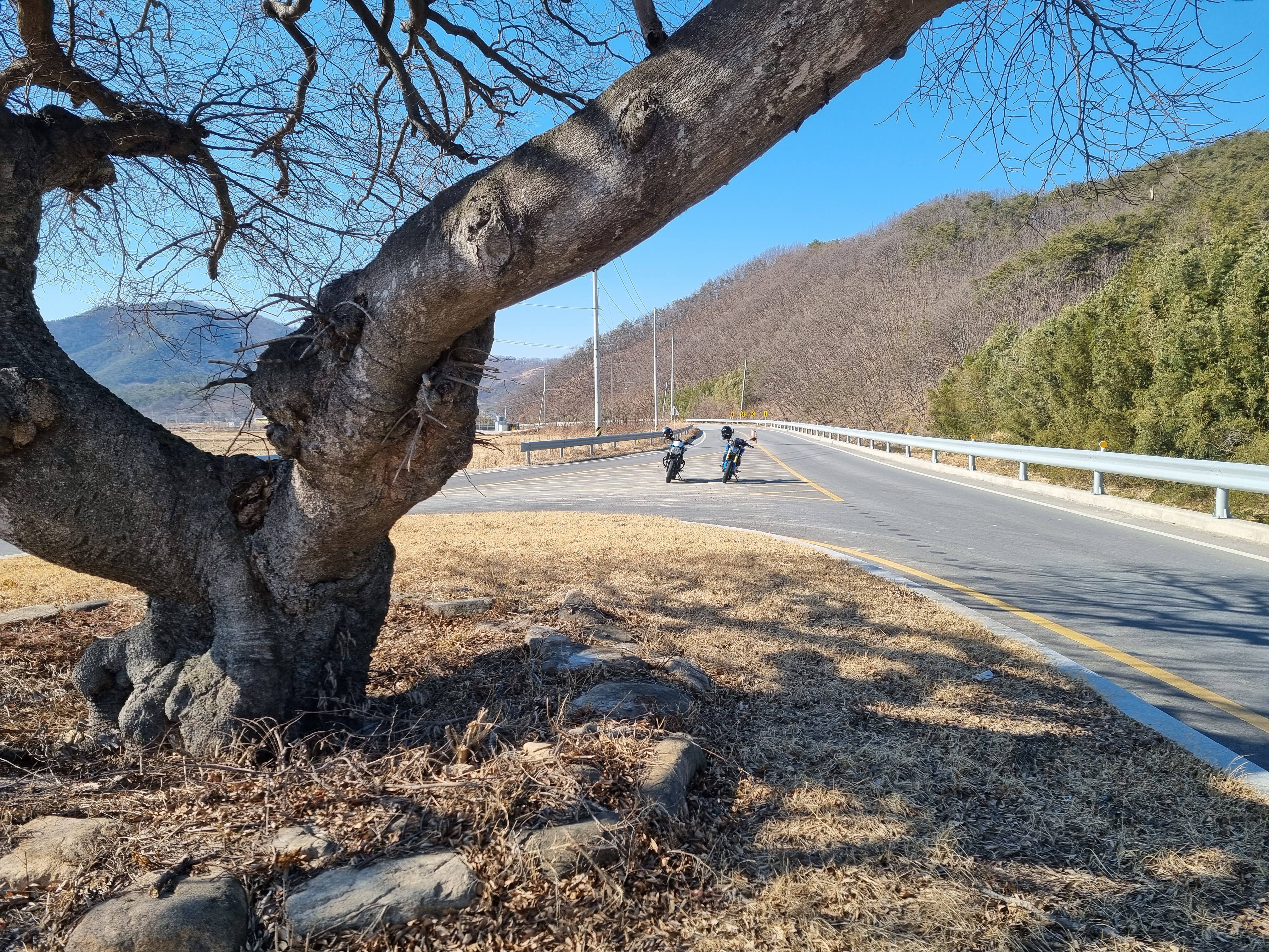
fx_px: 953
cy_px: 476
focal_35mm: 26
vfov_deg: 53.1
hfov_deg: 67.3
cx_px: 634
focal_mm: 5.4
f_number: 1.8
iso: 50
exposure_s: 1/1632
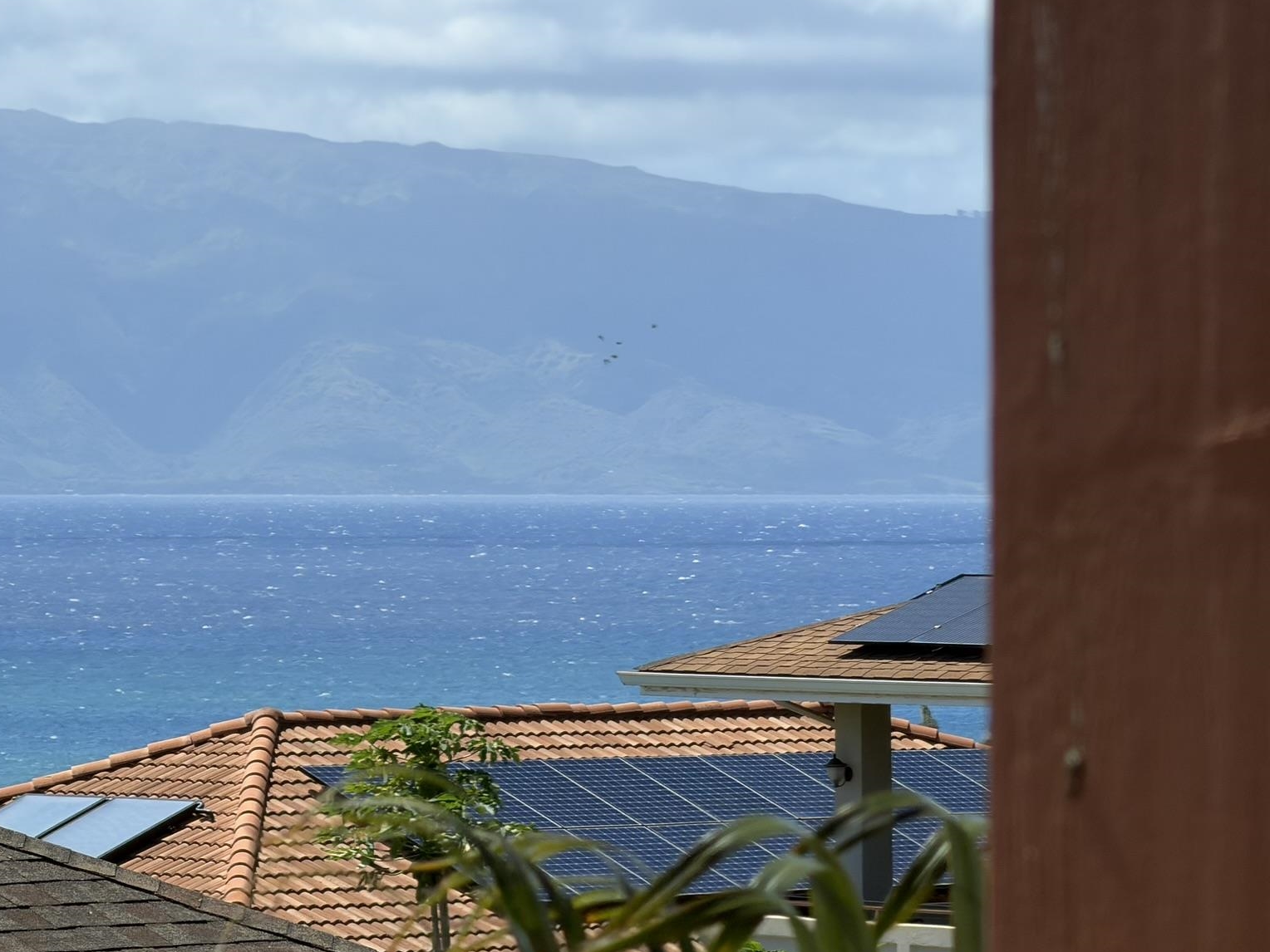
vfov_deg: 5.5
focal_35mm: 268
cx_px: 578
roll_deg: +0.4
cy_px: 431
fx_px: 9832
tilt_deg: +0.5
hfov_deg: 7.4
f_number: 2.8
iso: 16
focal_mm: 16.89
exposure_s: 1/654
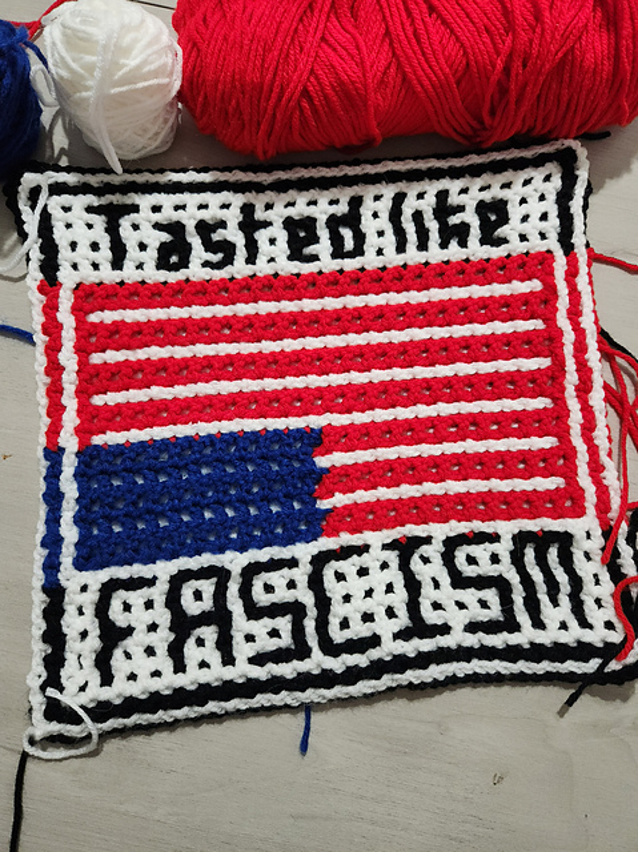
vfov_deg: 74.0
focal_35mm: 23
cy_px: 426
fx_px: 566
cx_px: 319
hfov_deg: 58.8
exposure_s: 1/40
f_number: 1.8
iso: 640
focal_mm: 5.4
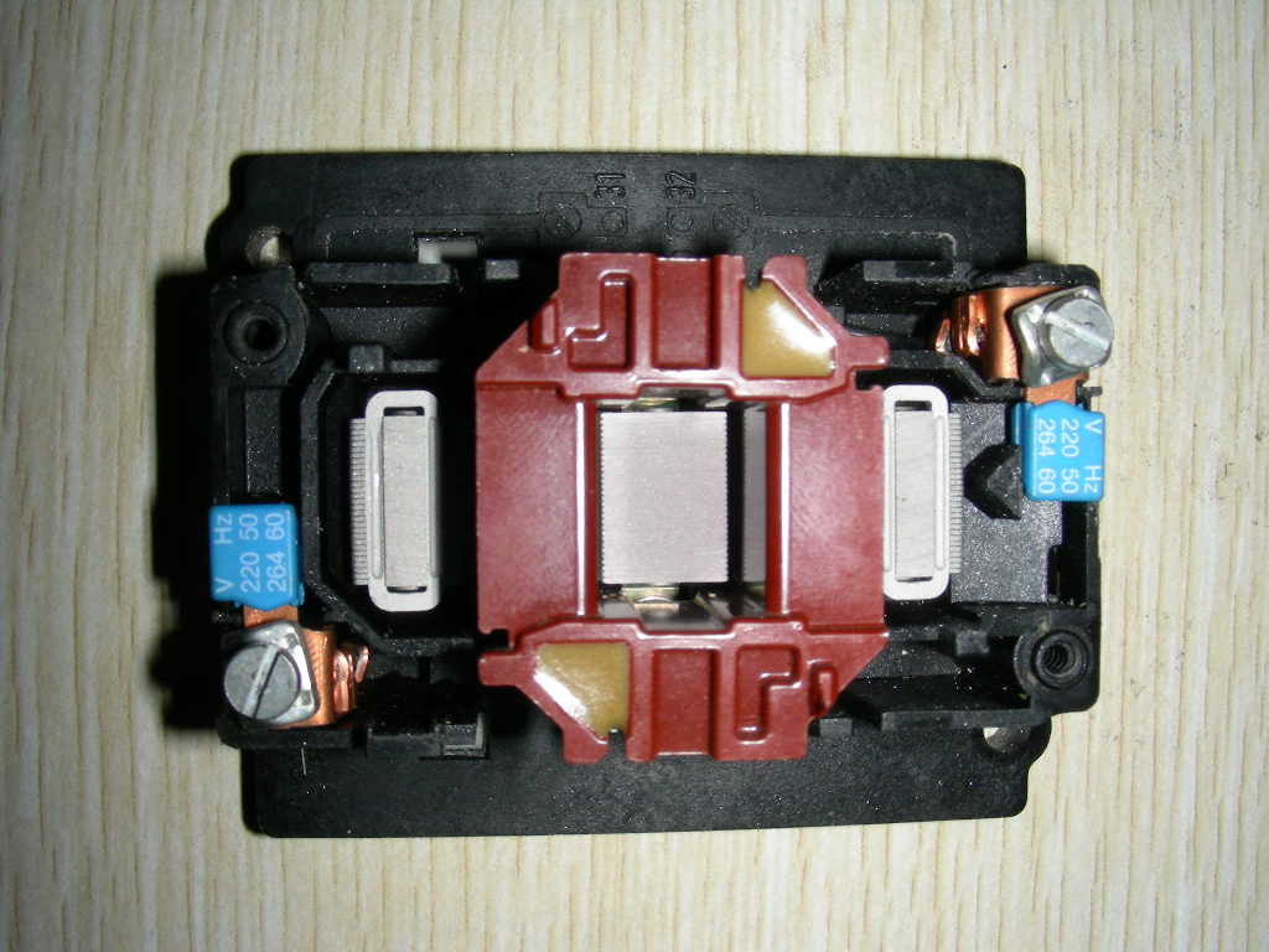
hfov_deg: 49.0
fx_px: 1393
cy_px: 476
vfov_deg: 37.7
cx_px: 634
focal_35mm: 38
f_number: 6.8
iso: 50
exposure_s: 1/60.1
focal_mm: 6.3
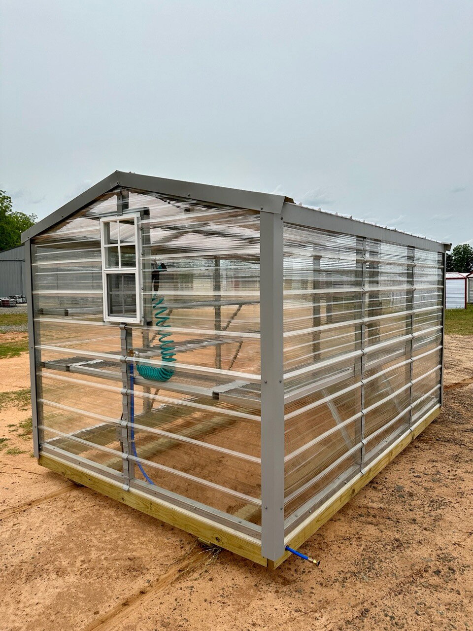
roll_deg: +1.1
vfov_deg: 71.6
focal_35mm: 24
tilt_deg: -4.2
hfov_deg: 56.8
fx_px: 437
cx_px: 236
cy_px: 316
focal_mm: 6.86
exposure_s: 1/8929
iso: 80
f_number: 1.78
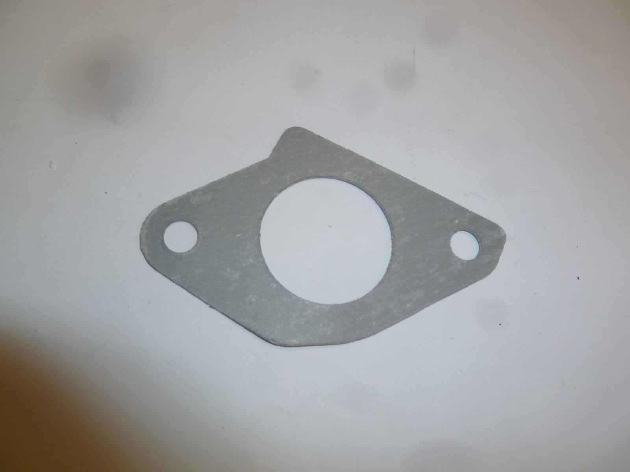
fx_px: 510
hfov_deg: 63.4
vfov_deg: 49.7
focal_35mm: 28
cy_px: 236
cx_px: 315
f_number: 3.3
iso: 125
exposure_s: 1/30
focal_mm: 5
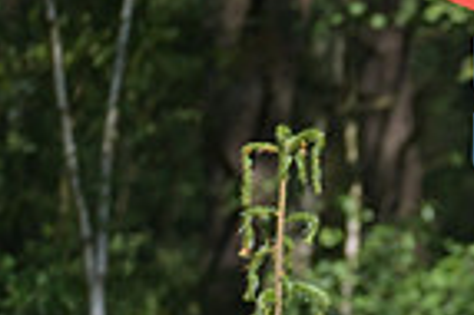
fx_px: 14980
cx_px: 878
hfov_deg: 1.8
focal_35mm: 1139
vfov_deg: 1.2
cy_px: 254
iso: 320
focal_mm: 280
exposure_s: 1/1250
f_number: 5
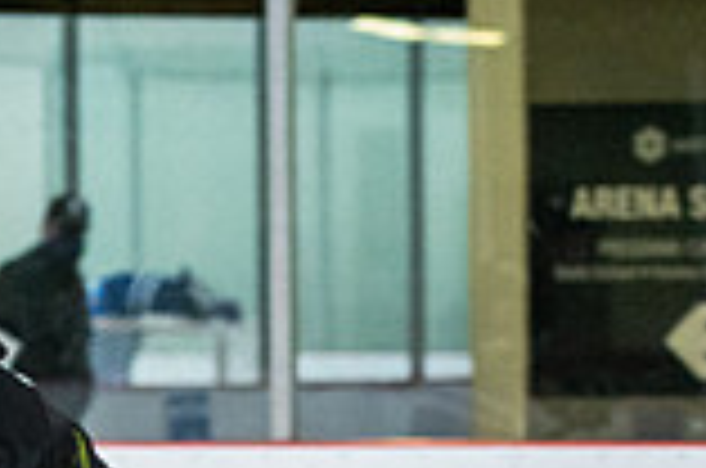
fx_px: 11019
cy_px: 767
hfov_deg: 3.7
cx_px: -86
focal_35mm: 563
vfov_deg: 2.4
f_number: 2.8
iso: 1600
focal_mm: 86
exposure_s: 1/640
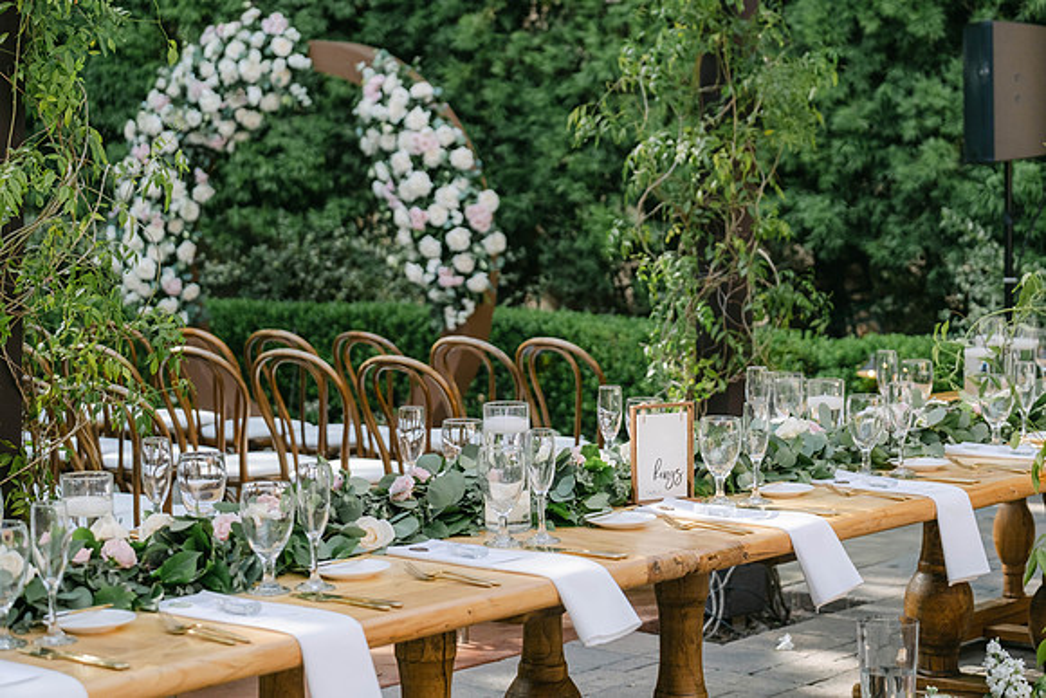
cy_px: 349
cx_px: 523
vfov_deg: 18.2
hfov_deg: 27.0
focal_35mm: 75
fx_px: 2180
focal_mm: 50
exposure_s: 1/950
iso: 320
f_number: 2.8
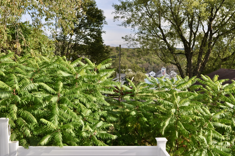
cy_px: 78
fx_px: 293
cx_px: 118
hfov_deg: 43.7
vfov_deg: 29.8
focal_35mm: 45
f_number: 8
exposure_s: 1/250
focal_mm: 30
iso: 200
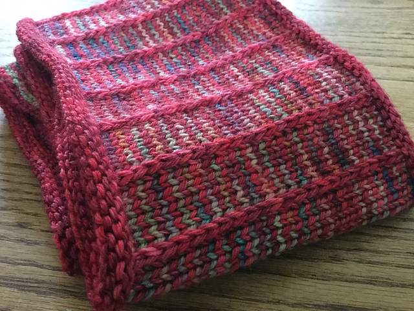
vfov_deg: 45.4
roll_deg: -0.3
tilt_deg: -44.6
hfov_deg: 58.4
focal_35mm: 31
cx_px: 207
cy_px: 156
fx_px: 371
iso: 400
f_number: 2.4
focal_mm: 3.3
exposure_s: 1/15
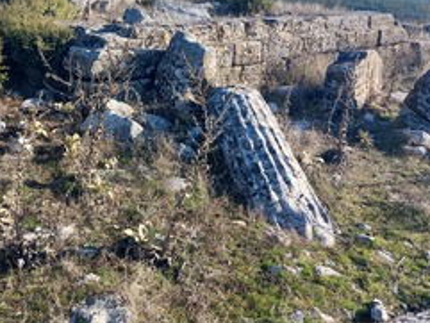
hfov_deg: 49.6
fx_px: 460
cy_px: 120
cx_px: 161
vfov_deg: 38.4
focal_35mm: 37
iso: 25
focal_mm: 5.23
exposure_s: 1/446
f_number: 1.8
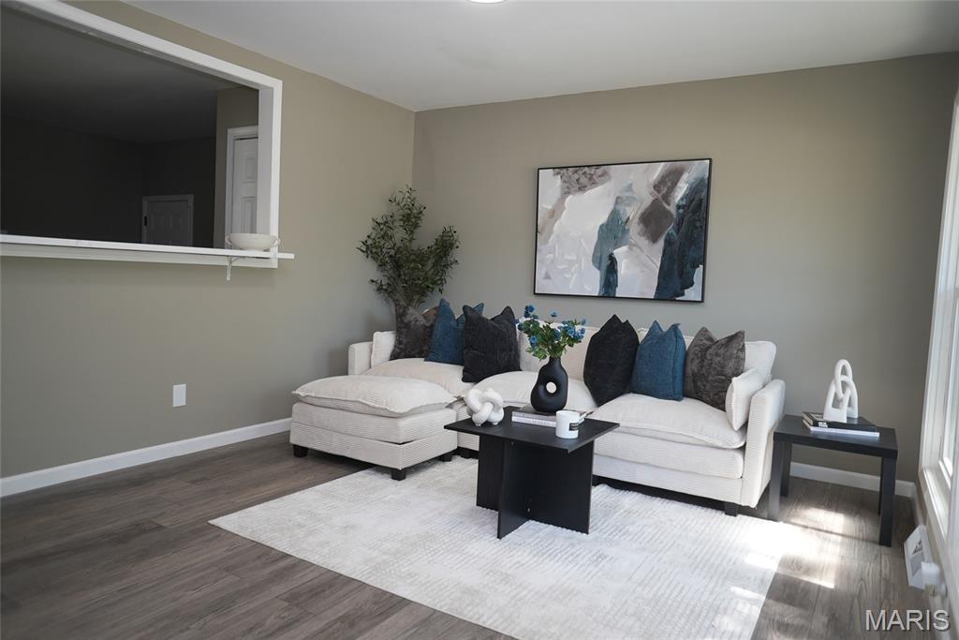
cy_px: 320
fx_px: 639
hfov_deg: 73.7
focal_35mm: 24
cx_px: 480
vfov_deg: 53.1
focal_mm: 16
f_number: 2.8
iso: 320
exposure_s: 1/125
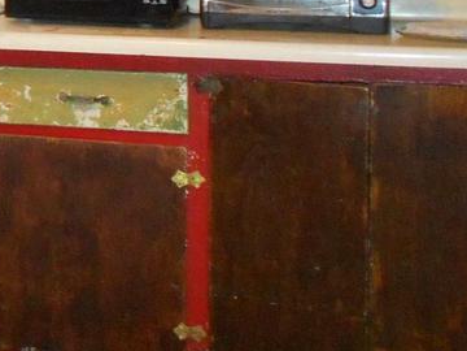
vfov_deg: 13.6
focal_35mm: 104
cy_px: -129
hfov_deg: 16.7
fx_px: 1403
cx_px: -291
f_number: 3.2
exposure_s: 1/25
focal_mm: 4.6
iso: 400
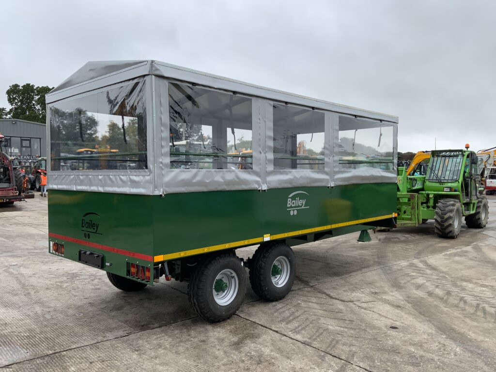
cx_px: 248
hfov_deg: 61.7
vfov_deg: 48.2
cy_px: 186
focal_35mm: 29
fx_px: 416
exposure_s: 1/666
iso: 16
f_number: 1.8
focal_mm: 3
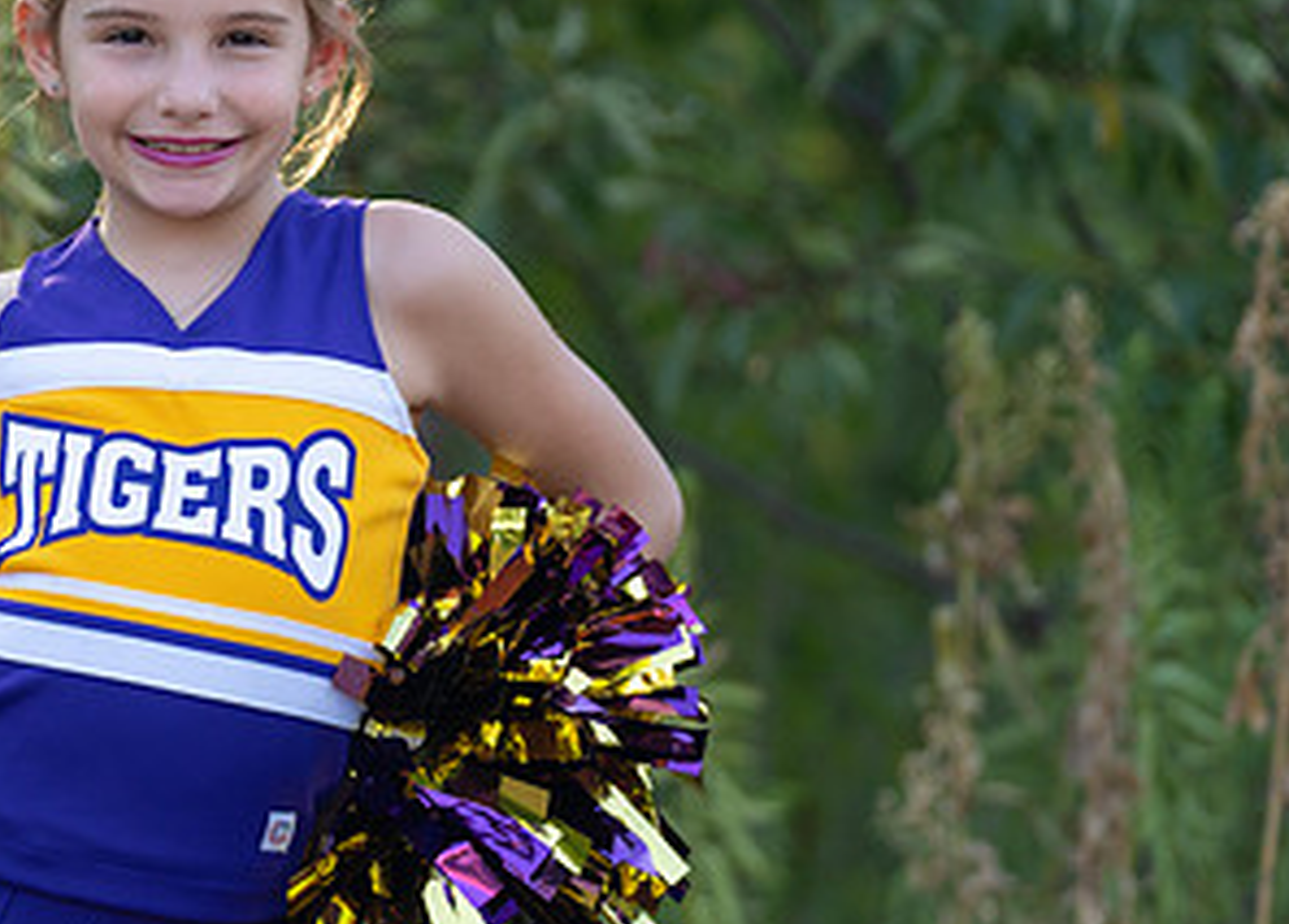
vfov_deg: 4.7
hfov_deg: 6.6
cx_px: 178
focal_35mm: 304
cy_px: 385
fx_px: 11144
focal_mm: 143
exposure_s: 1/320
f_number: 2.8
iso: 160
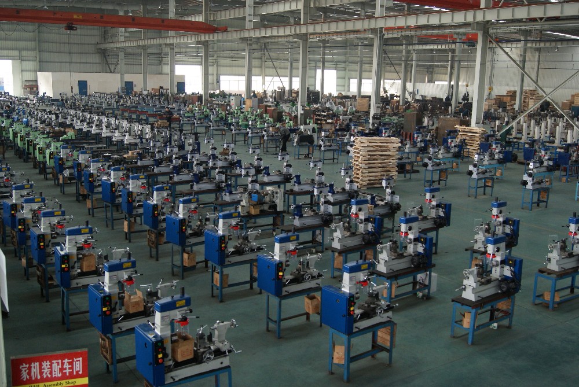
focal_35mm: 36
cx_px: 290
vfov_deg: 37.0
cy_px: 194
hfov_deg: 53.1
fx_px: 580
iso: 320
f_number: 4
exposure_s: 1/40
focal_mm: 24
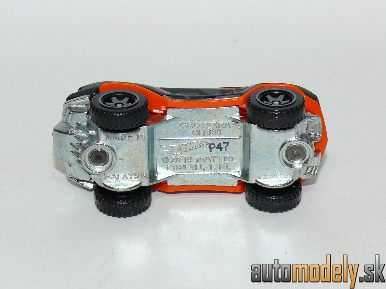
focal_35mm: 108
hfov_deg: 18.2
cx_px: 193
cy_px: 144
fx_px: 1204
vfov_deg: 13.7
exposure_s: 1/30
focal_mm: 13.8
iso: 100
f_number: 4
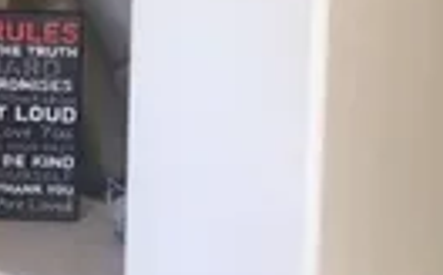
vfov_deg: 11.3
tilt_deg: -6.5
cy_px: -91
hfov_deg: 17.9
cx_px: -60
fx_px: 1350
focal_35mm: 112
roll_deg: -0.8
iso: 40
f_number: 2.2
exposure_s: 1/30
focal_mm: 4.2
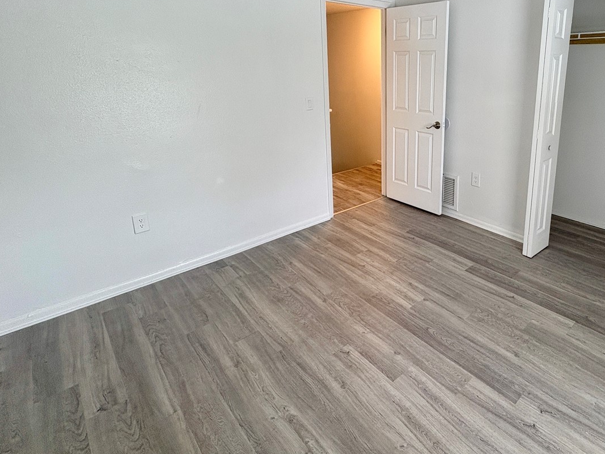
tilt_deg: -12.7
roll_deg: +0.6
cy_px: 150
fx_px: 367
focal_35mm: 21
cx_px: 404
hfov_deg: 76.5
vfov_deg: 61.8
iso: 125
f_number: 2.2
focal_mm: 2.22
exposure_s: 1/60
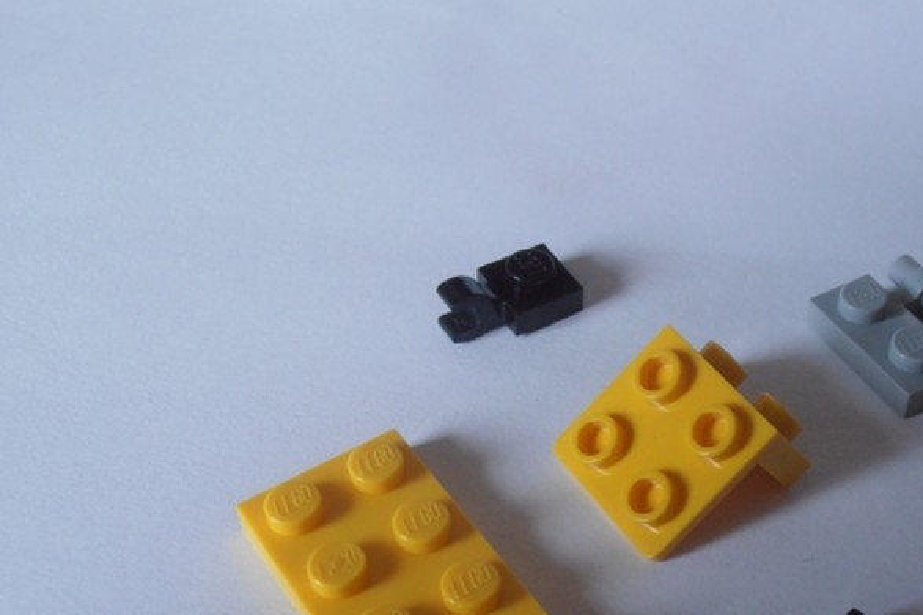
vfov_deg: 22.8
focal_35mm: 59
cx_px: 657
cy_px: 454
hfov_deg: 33.5
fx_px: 1512
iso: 125
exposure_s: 1/40
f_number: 3.9
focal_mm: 6.61
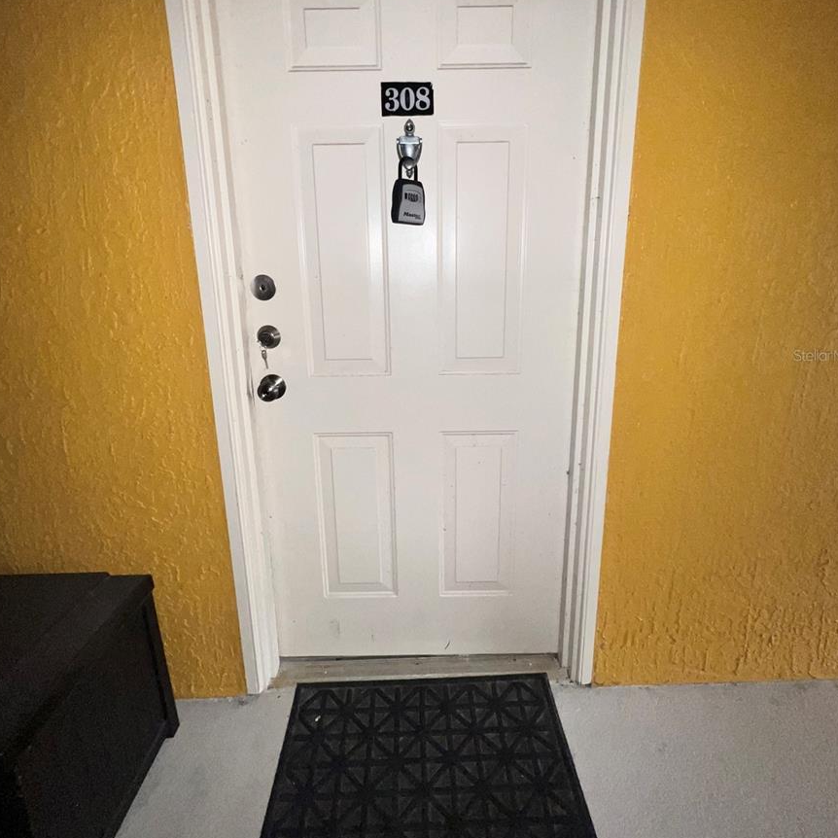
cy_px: 355
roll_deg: -0.2
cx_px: 425
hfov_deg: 87.4
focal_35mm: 16
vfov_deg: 86.8
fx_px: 438
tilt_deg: -13.2
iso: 100
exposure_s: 1/60
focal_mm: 1.57
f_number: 1.8
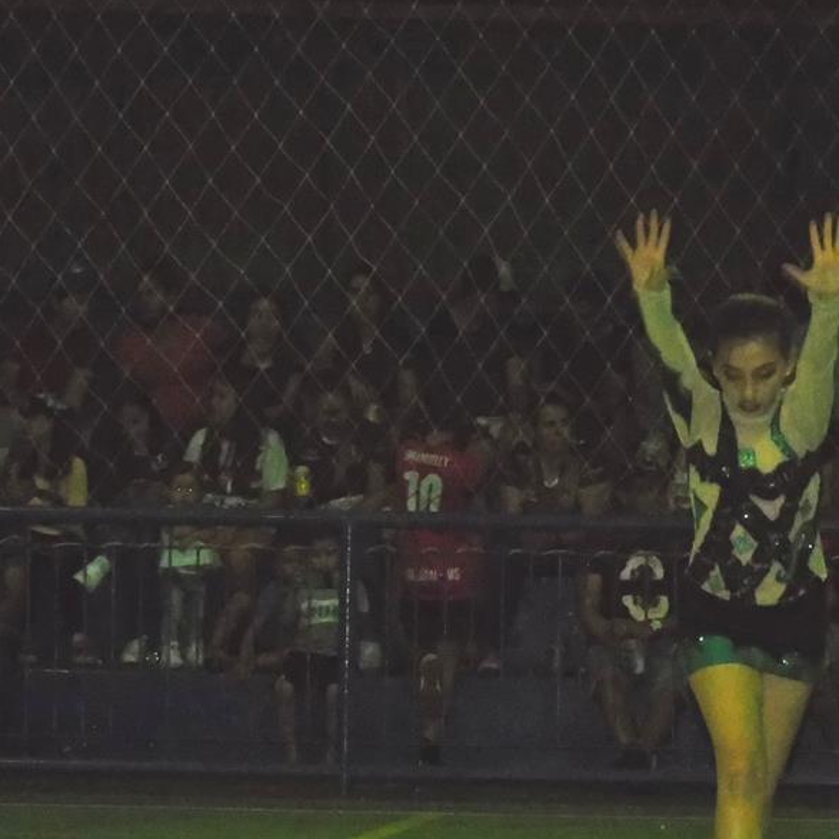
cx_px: 706
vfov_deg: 8.0
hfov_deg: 8.0
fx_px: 6005
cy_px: 543
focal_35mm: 219
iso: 1600
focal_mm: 25
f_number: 4.7
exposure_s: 1/60
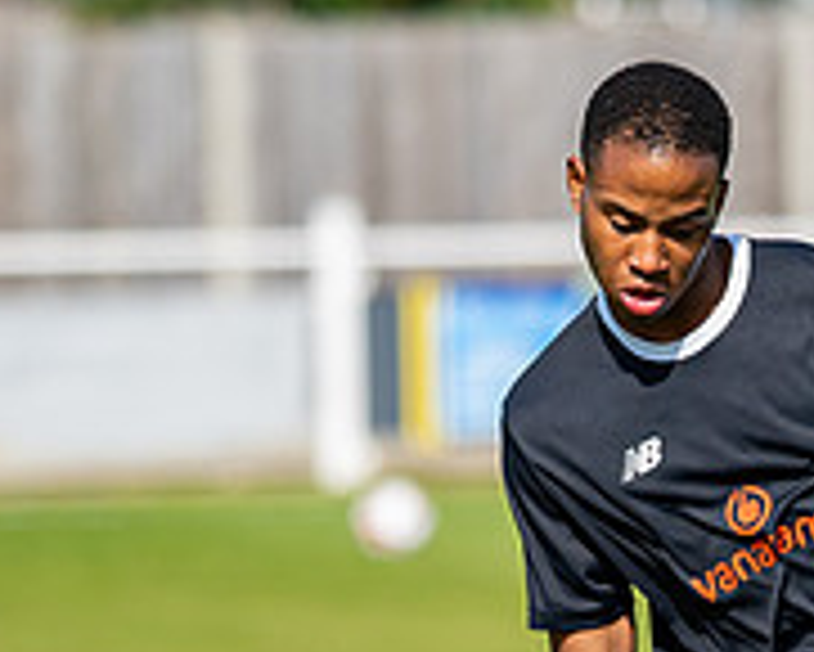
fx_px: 17644
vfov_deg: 2.1
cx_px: 787
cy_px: 871
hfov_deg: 2.6
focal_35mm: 732
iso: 50
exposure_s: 1/2500
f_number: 1.9
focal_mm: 135
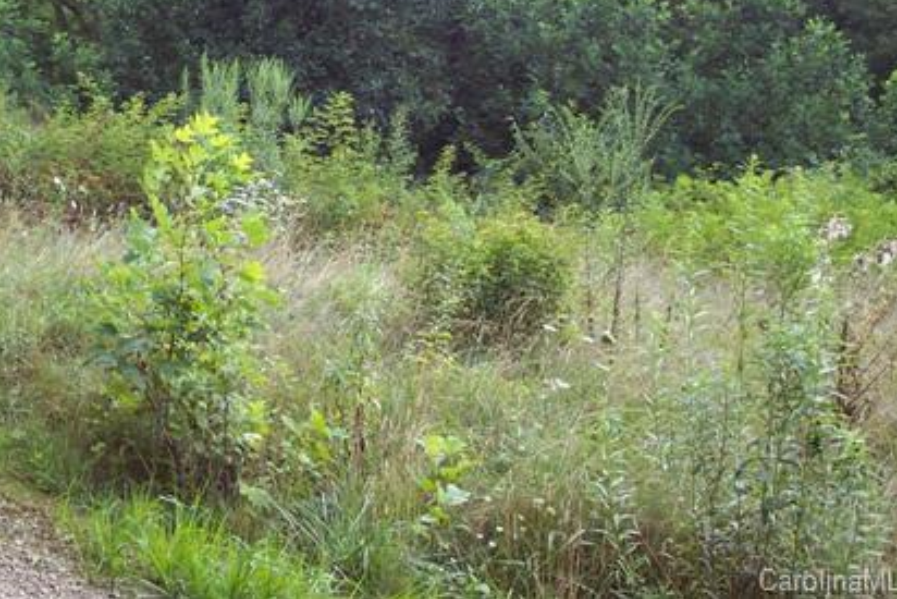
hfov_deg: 33.7
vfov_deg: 22.8
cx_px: 311
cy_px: 136
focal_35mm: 59
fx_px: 1471
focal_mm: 8
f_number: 2.8
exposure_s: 1/90
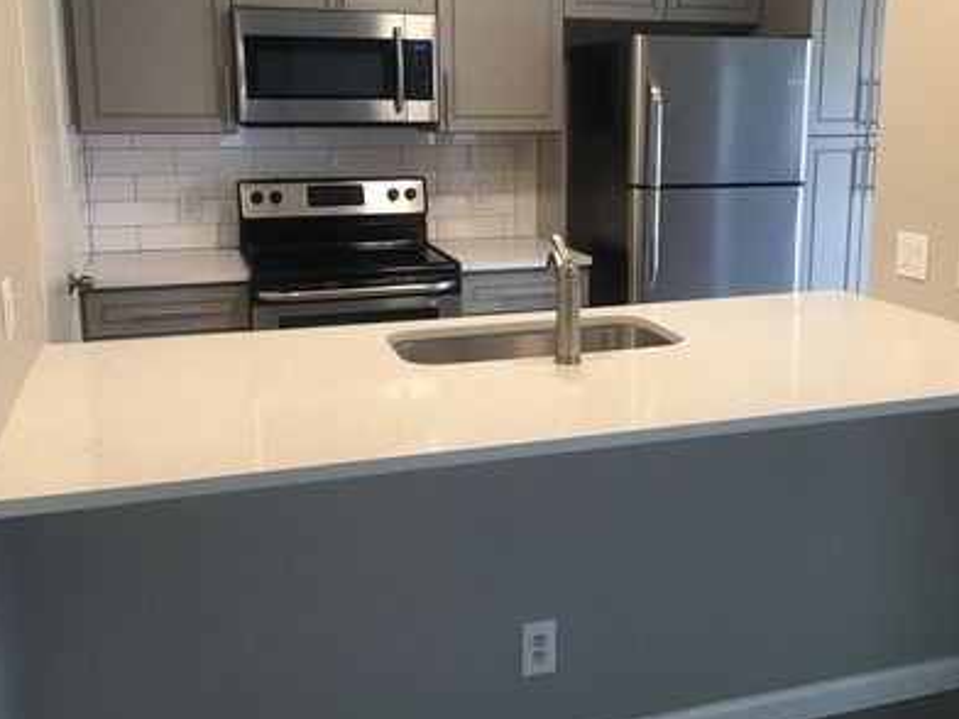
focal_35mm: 37
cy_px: 290
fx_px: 1025
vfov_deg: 38.5
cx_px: 558
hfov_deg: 49.9
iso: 25
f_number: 2.2
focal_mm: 4.15
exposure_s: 1/15
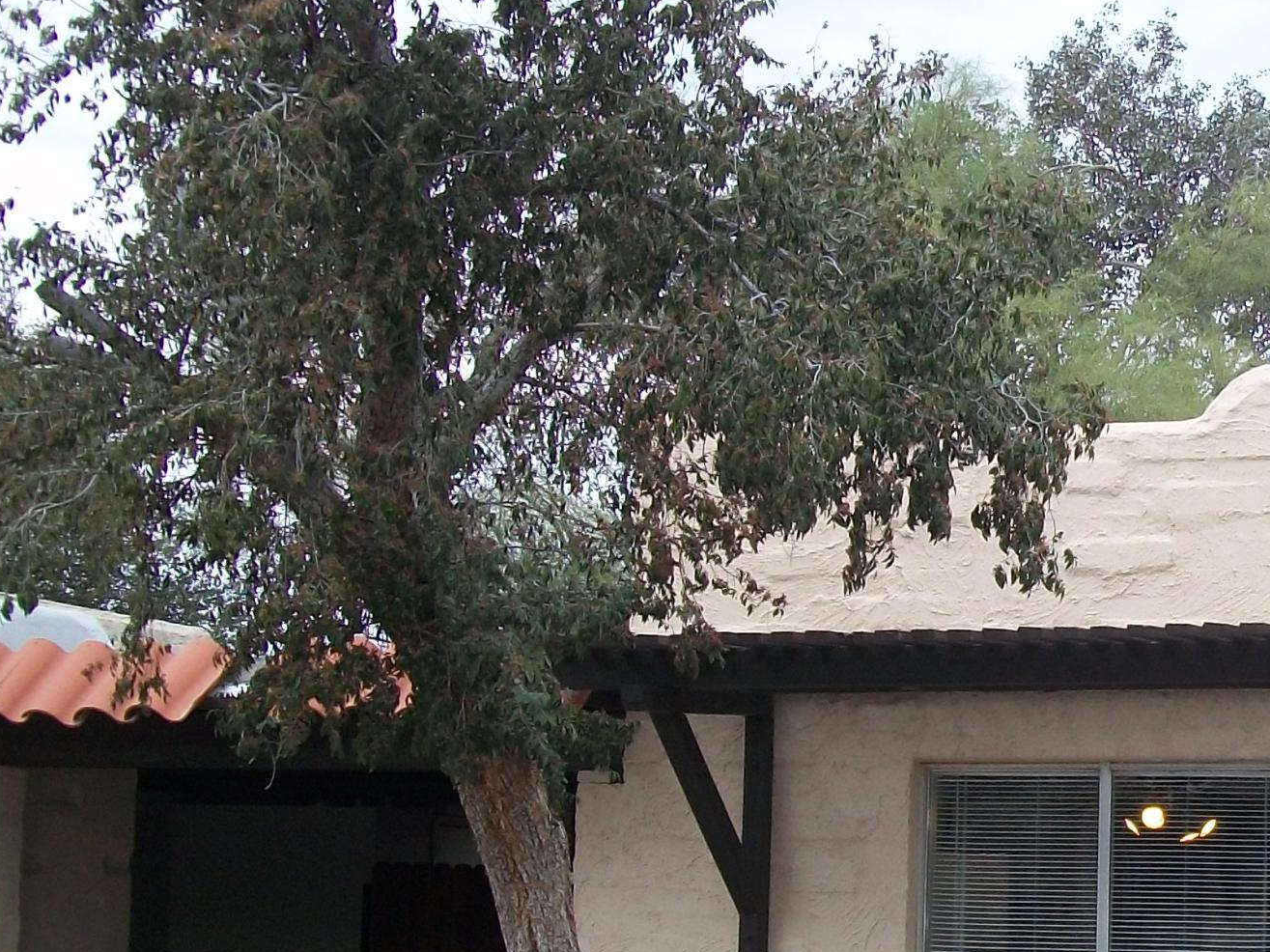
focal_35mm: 73
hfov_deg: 25.2
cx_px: 1320
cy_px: 698
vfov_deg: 20.0
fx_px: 2678
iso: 80
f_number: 2.9
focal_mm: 5.7
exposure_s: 1/400
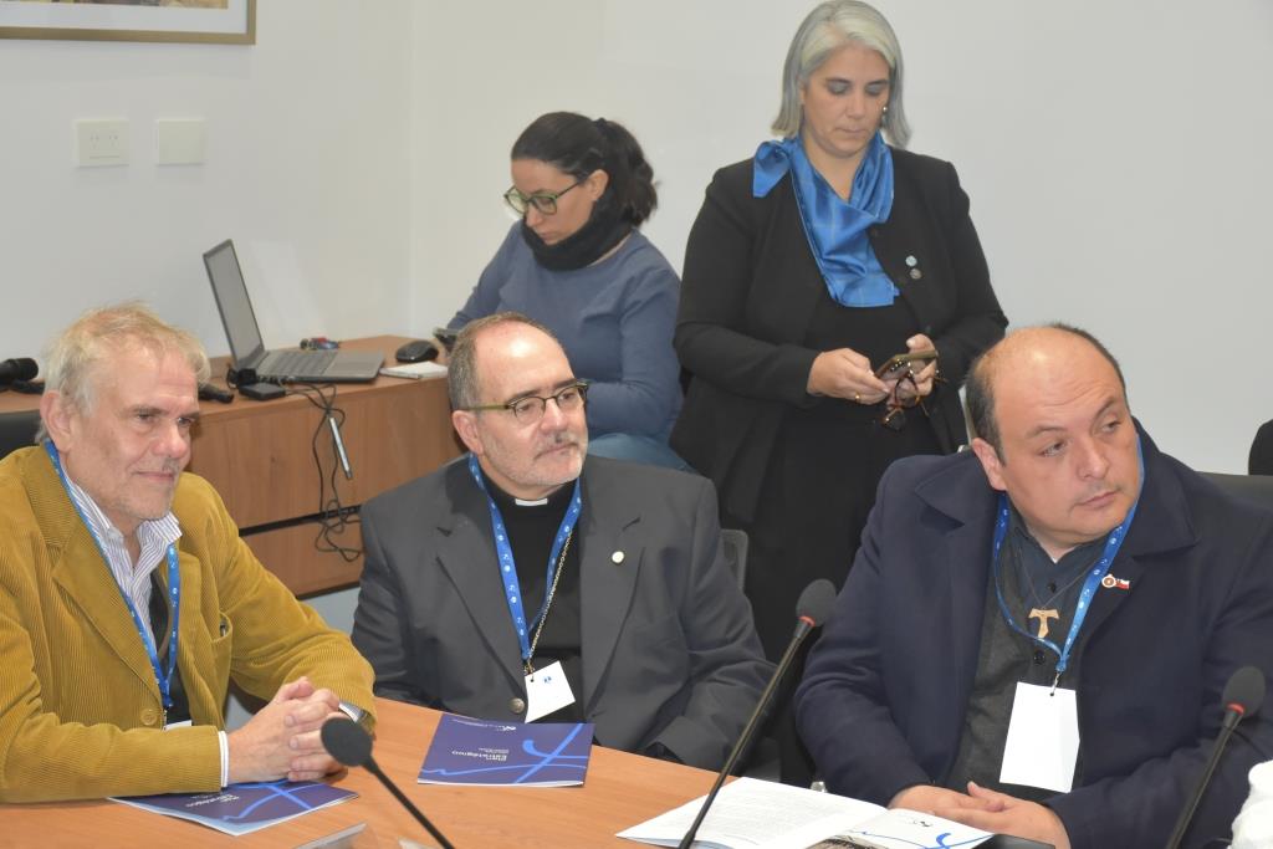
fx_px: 2546
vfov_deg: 18.9
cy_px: 424
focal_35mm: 72
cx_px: 636
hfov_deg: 28.1
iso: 1600
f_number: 5.6
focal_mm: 48
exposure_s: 1/60
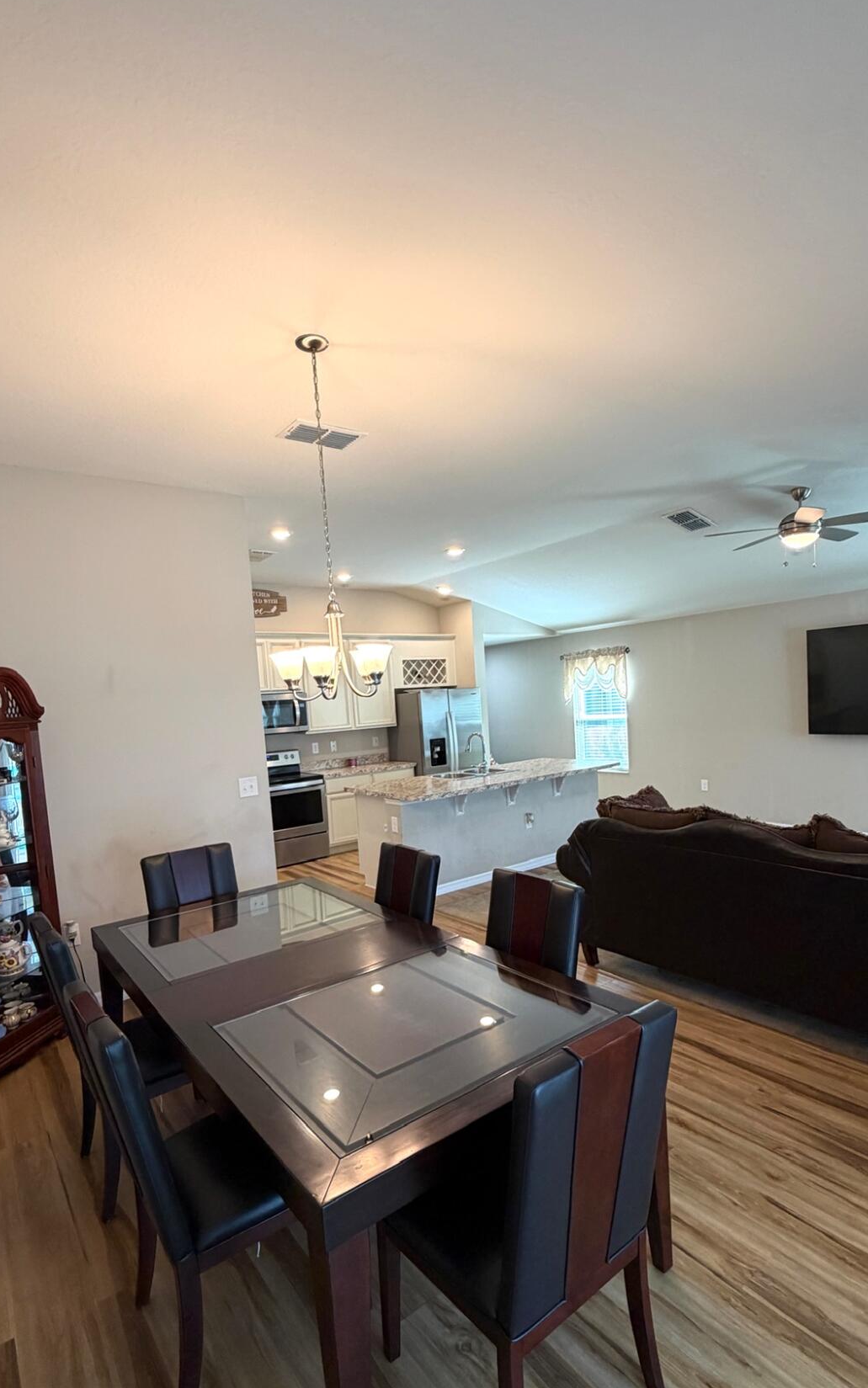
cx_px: 435
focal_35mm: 18
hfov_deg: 65.0
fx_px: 681
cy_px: 763
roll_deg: +3.5
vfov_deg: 90.8
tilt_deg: -4.8
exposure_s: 1/60
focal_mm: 2.22
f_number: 2.2
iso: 160
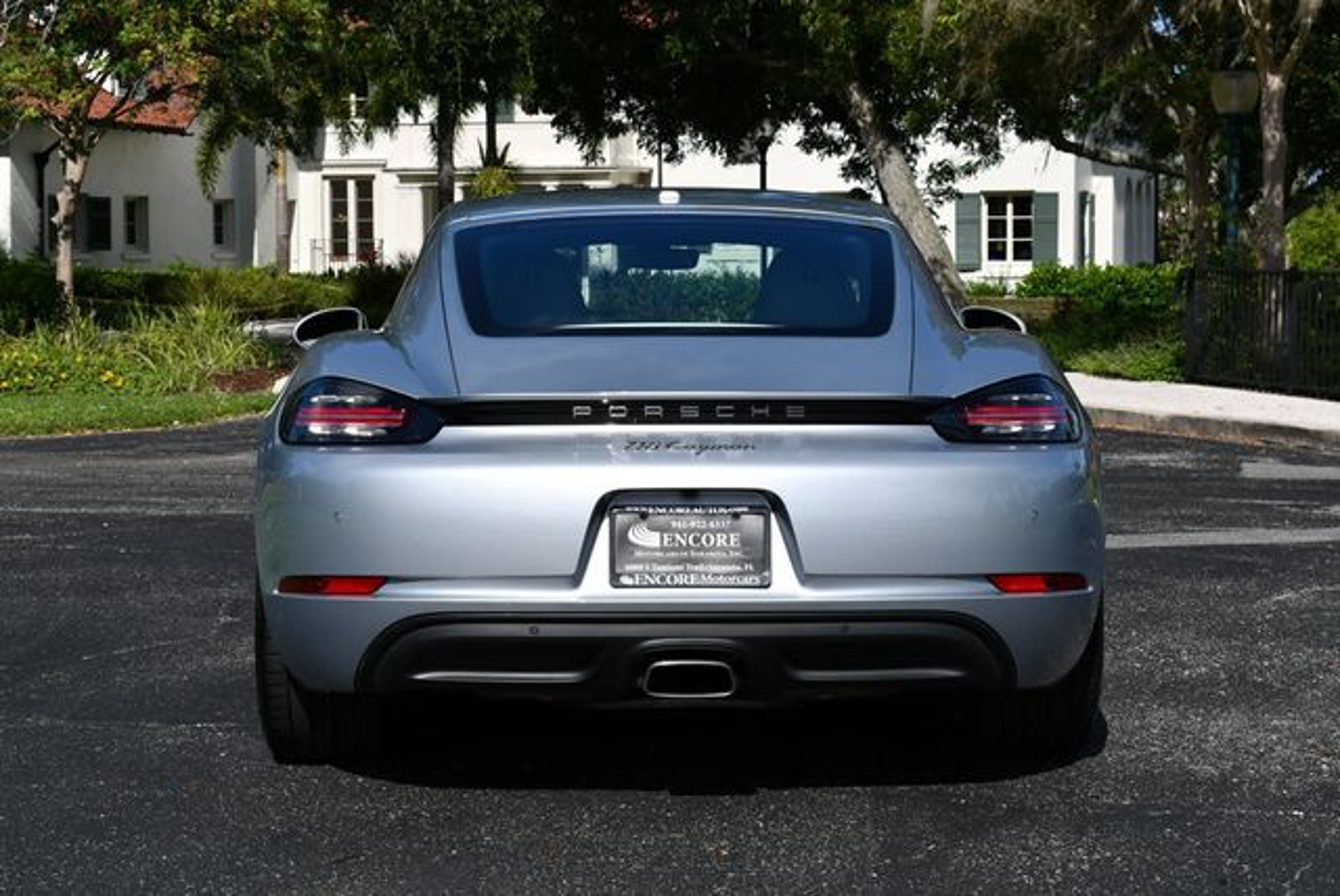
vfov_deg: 17.1
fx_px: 2980
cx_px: 670
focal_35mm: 80
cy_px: 448
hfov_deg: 25.3
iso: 100
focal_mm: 40
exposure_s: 1/400
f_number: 10
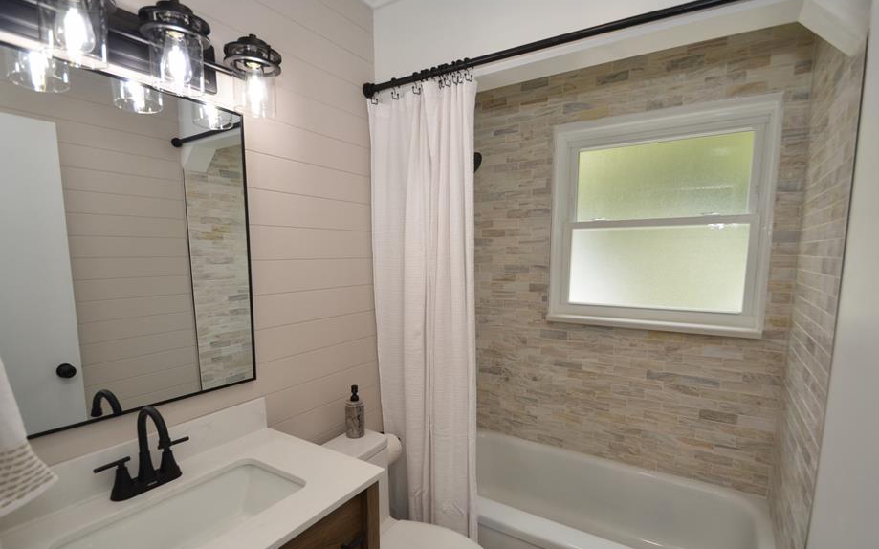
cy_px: 303
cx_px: 429
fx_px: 407
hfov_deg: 94.4
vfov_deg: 67.8
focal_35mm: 17
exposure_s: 1/100
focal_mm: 10
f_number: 5
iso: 200
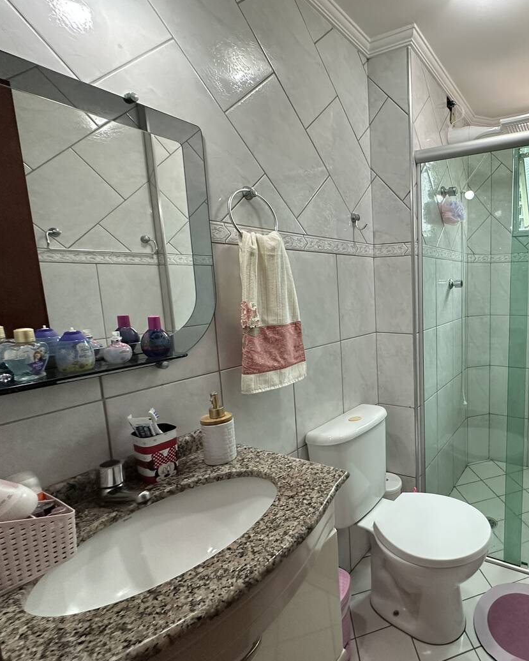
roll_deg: +1.4
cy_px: 331
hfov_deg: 64.4
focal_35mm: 19
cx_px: 426
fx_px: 372
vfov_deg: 83.3
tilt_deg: -8.1
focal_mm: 2.22
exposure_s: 1/120
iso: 250
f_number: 2.2
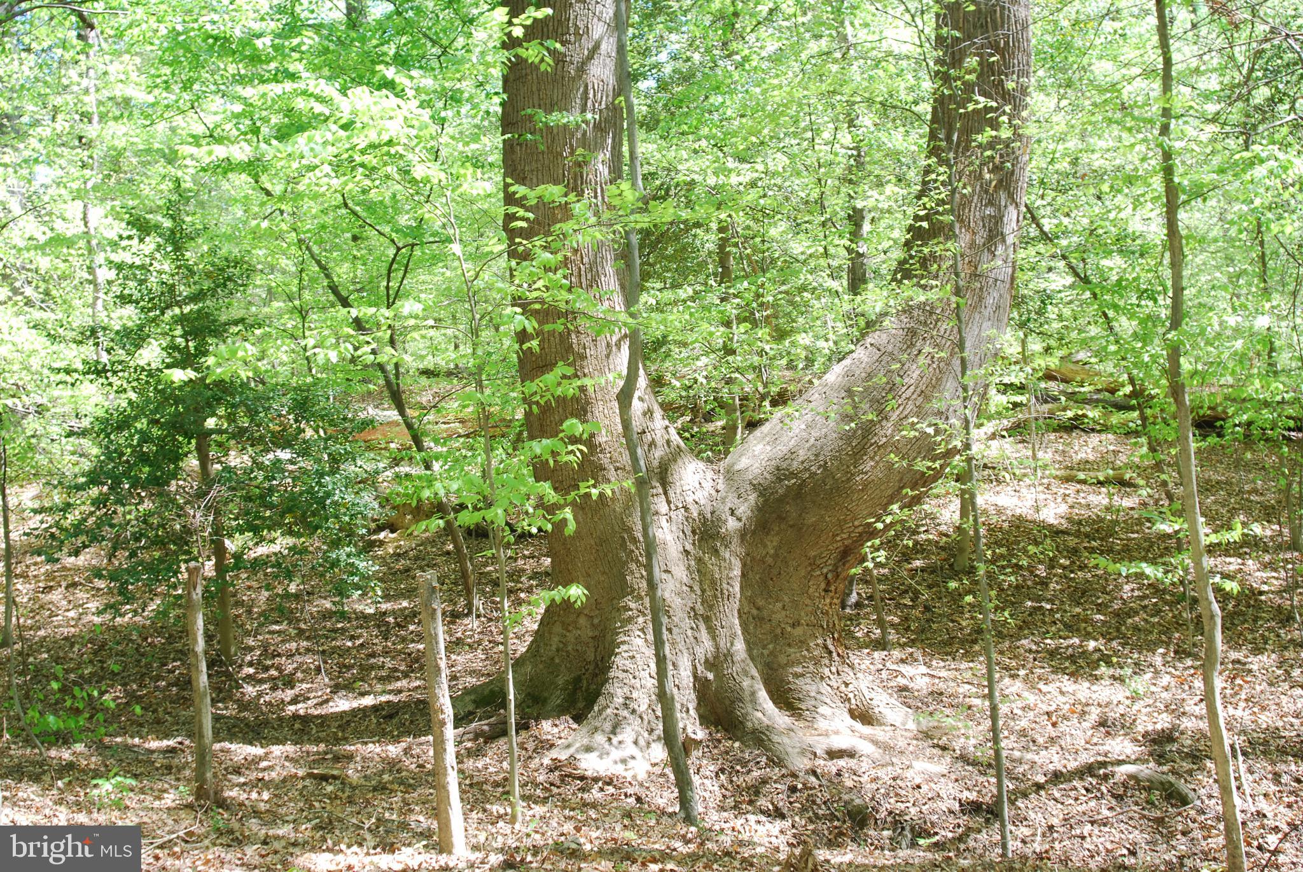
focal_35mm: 42
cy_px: 436
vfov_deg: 32.0
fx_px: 1522
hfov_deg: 46.4
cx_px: 652
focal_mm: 28
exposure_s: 1/60
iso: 200
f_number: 6.3
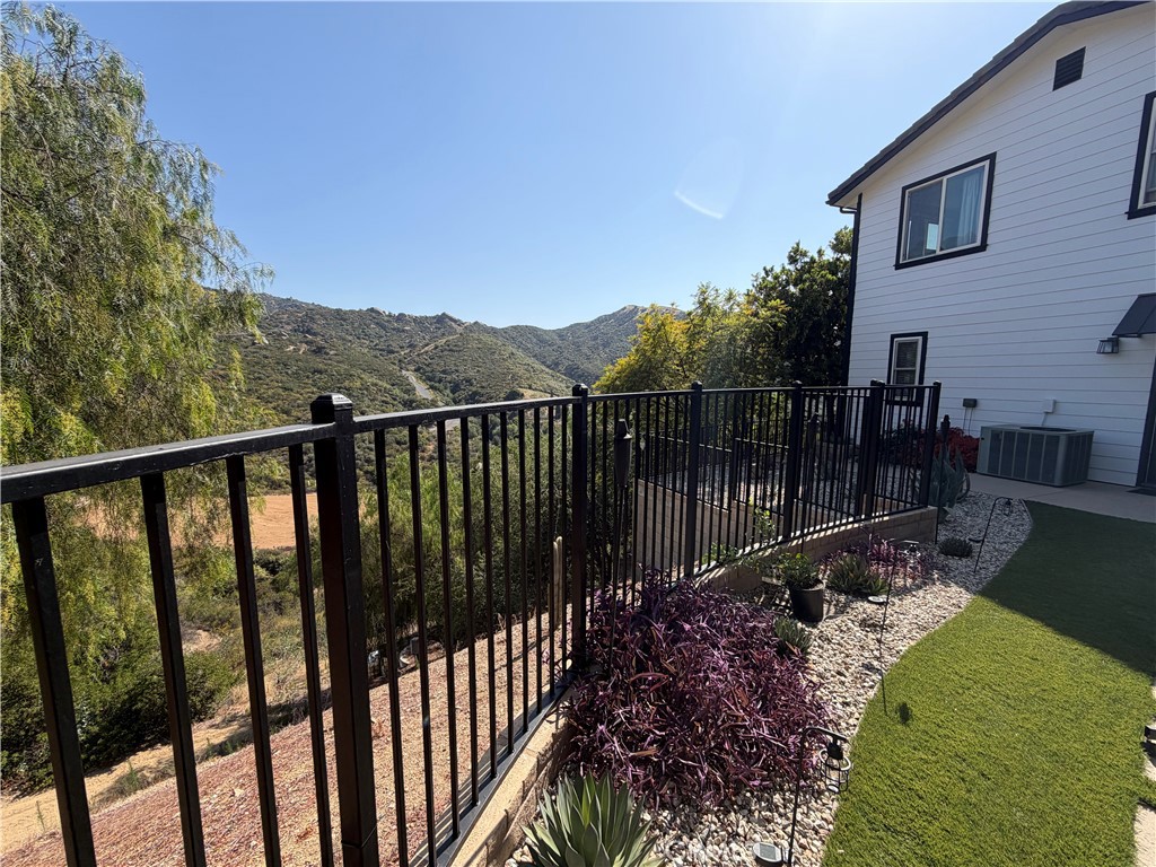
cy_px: 434
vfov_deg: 85.7
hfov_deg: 102.1
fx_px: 468
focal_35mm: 14
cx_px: 578
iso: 20
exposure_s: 1/799
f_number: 2.2
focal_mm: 2.22
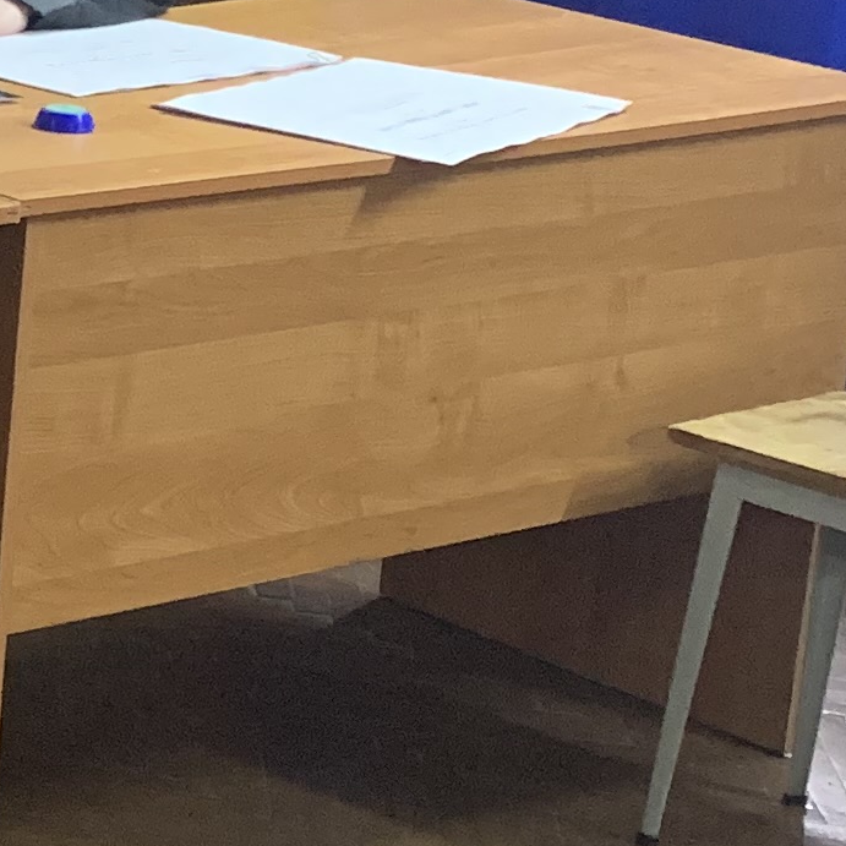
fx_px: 3705
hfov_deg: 11.3
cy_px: 51
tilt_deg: -10.8
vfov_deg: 12.9
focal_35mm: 134
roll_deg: -2.5
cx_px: -1026
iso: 320
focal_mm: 4.25
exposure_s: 1/50
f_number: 1.8
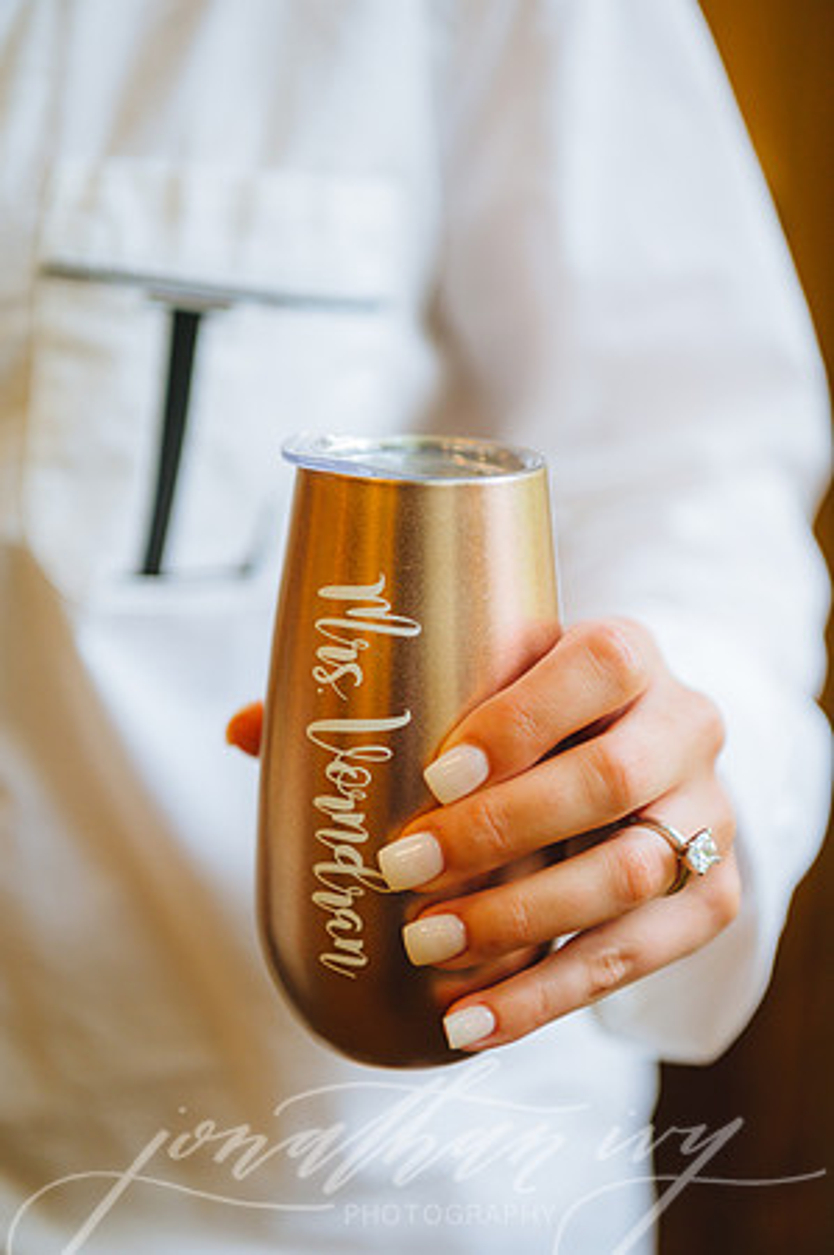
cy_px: 628
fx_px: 2438
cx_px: 417
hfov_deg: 19.4
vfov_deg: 28.9
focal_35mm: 70
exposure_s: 1/320
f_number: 2.8
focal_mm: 70
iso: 1250
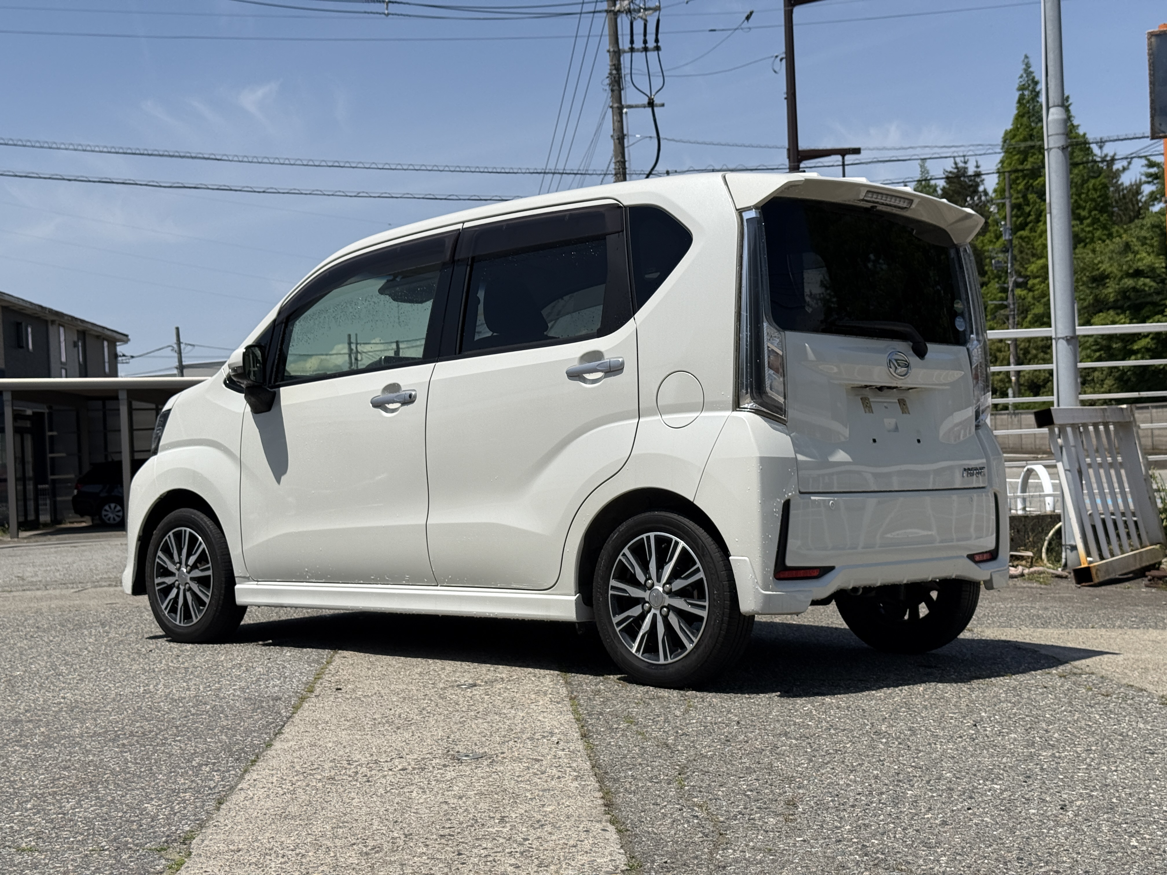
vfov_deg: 30.3
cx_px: 584
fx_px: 1618
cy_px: 438
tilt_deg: +0.3
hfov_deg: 39.7
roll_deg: +3.5
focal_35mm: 48
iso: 64
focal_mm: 6.76
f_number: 1.78
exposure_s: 1/8772
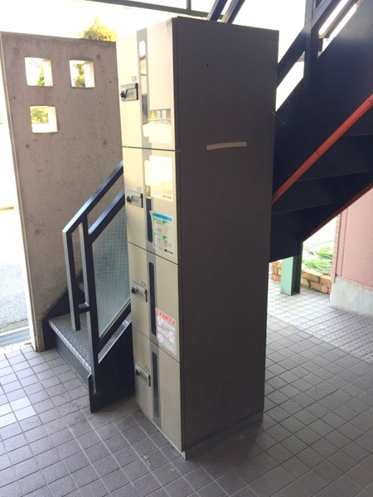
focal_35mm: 29
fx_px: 417
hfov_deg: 48.2
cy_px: 248
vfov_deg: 61.7
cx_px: 186
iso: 50
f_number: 2.2
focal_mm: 4.15
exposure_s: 1/120
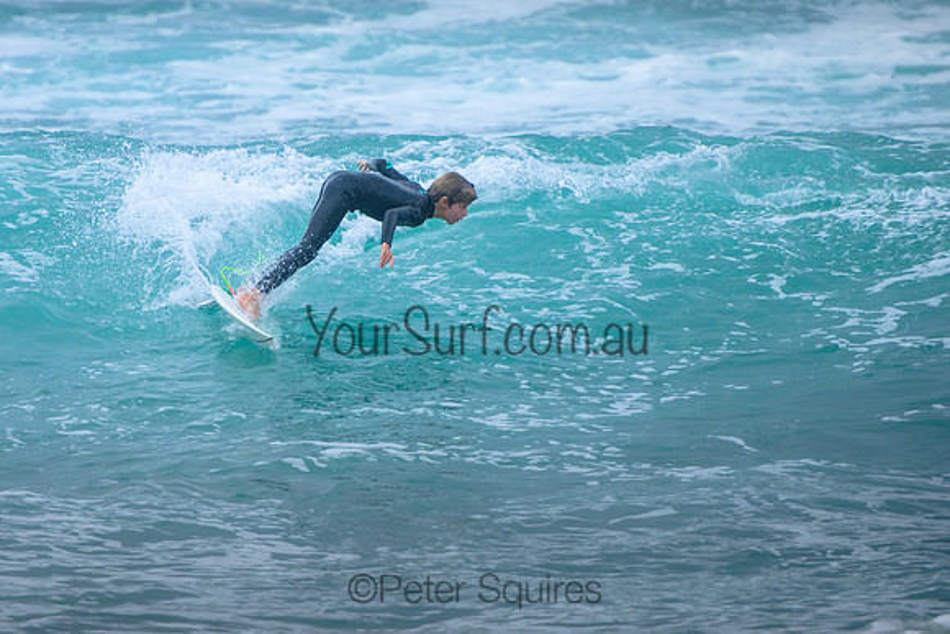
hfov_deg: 3.7
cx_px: 297
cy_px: 218
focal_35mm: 550
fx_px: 14520
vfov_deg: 2.5
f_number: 5.6
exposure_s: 1/2000
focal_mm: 400
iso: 560
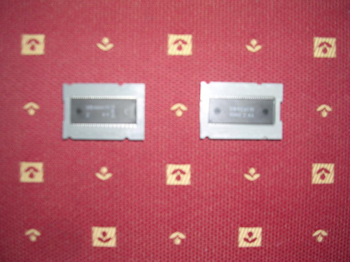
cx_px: 175
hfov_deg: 49.0
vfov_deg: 37.7
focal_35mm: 38
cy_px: 131
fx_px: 384
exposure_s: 1/60.1
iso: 100
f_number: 2.8
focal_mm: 5.8
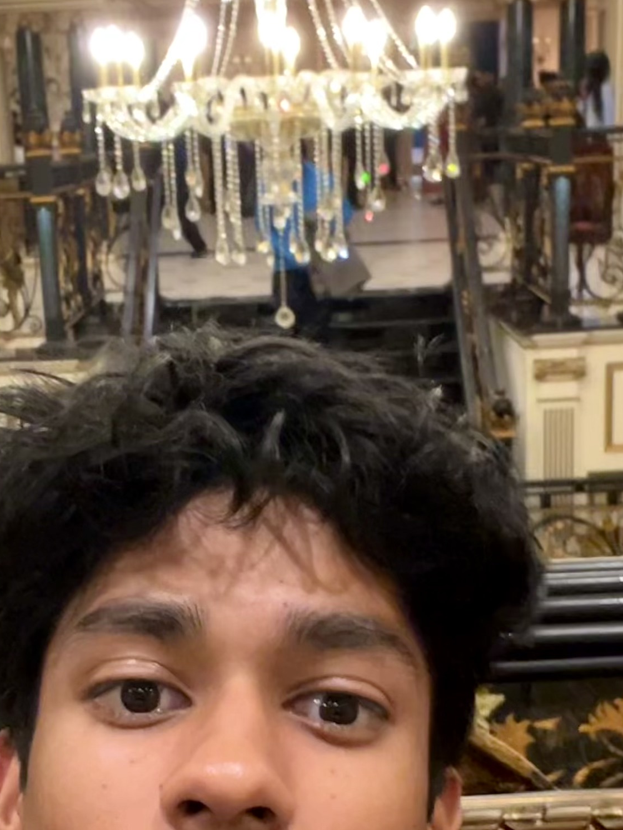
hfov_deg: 23.6
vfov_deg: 30.4
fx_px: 1487
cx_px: 237
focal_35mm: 62
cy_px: 667
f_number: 2.2
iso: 640
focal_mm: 2.71
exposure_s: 1/30
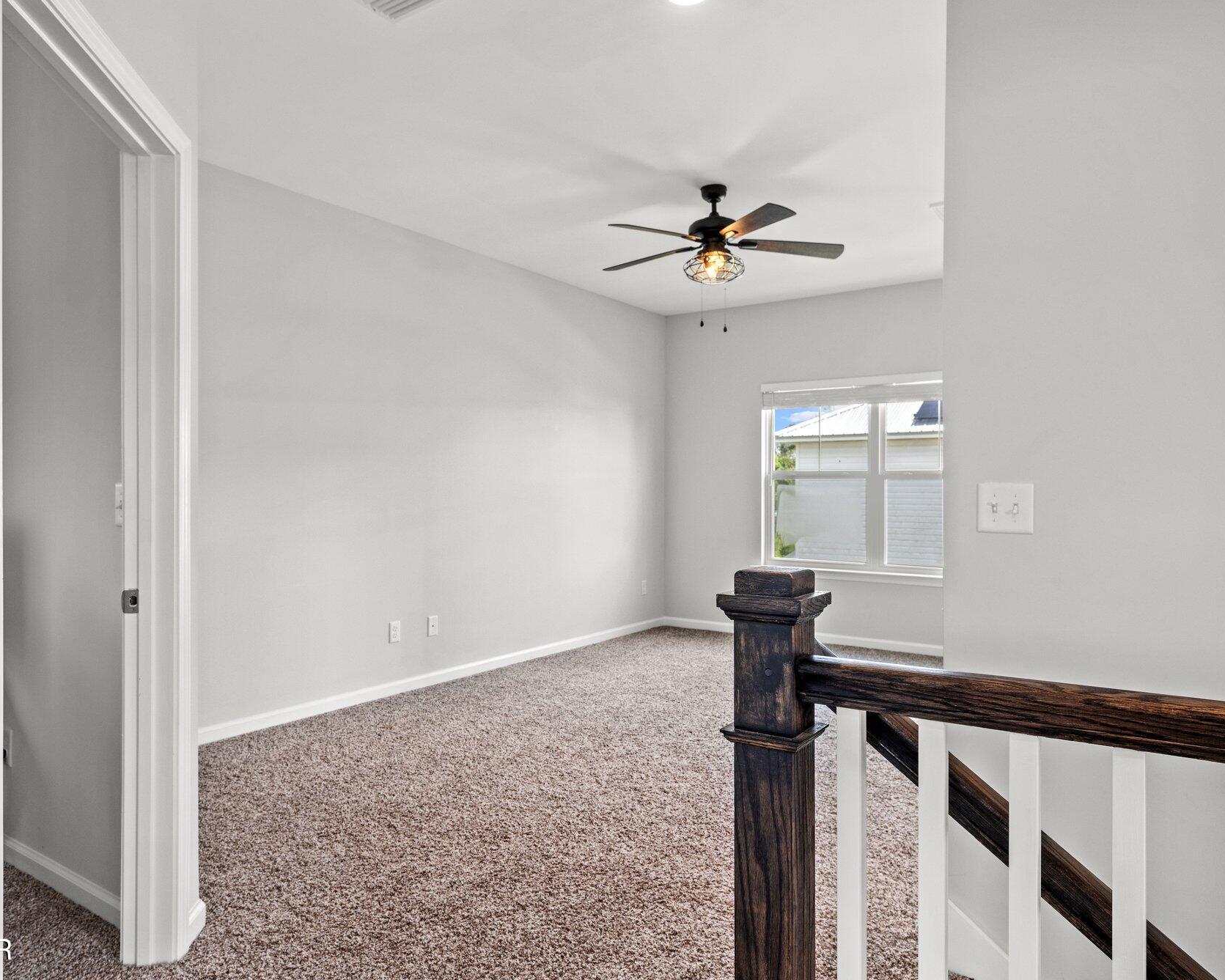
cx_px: 595
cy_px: 495
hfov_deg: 72.6
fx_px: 834
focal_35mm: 23
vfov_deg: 60.9
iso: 500
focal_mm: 20
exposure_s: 1/15
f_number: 9
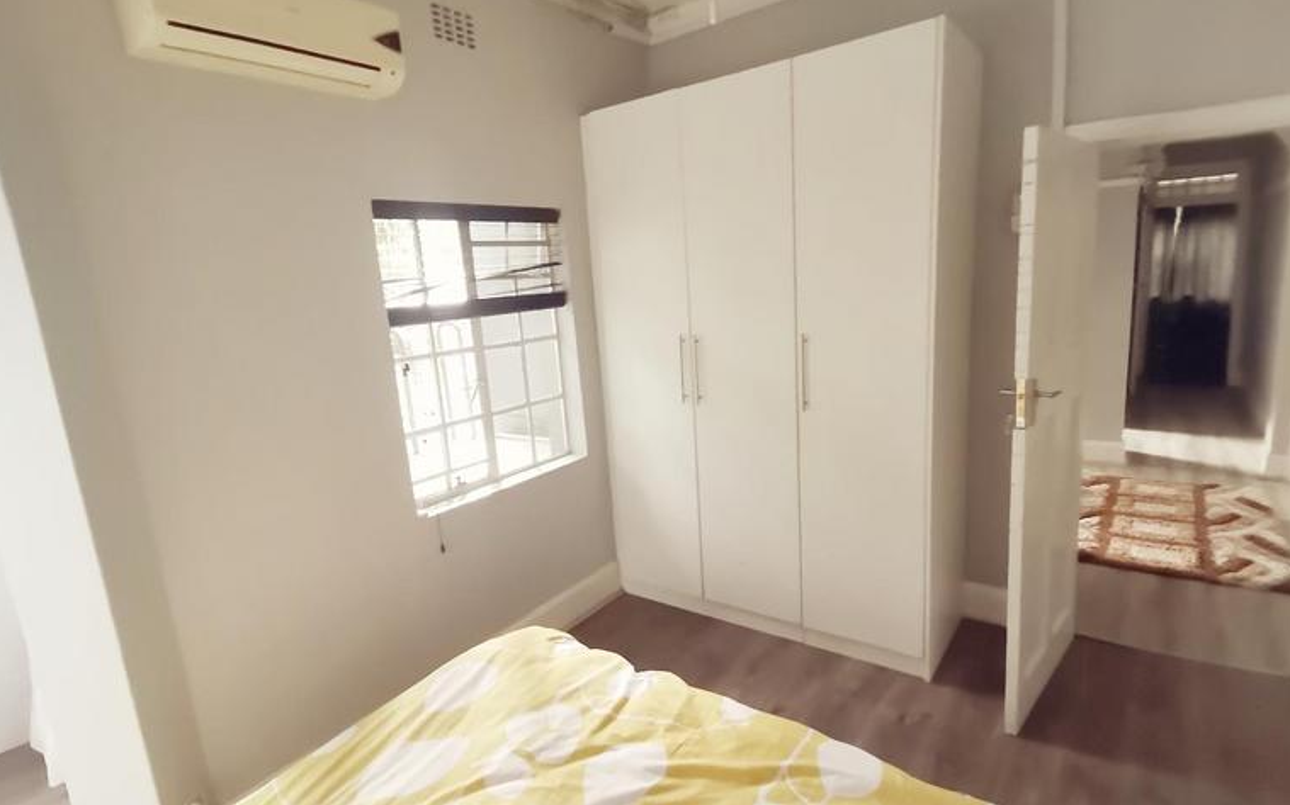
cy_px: 419
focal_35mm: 19
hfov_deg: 88.0
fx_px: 668
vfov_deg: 62.2
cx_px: 644
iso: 640
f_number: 2.4
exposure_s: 1/20
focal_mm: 1.78
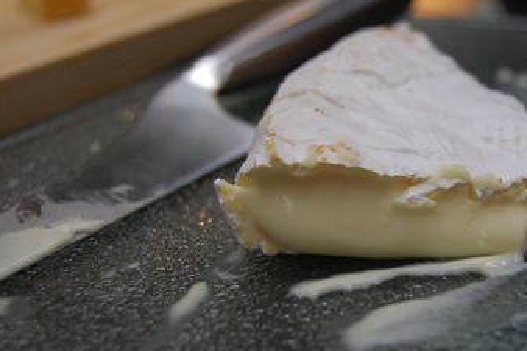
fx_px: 1083
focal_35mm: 74
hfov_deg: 27.1
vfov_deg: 18.4
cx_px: 371
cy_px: 186
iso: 400
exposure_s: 1/80
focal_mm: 34
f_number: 4.5
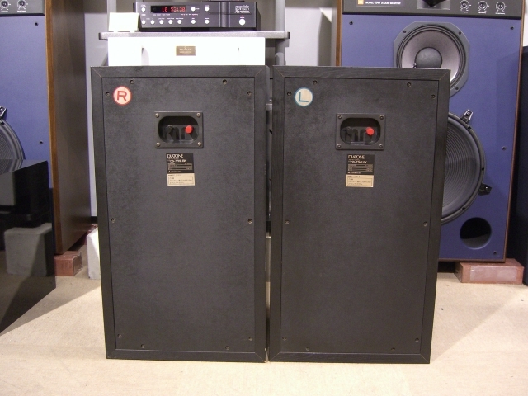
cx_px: 264
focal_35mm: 38
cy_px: 198
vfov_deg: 37.7
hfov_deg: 49.0
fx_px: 580
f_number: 2.8
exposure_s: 1/8
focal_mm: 7.9
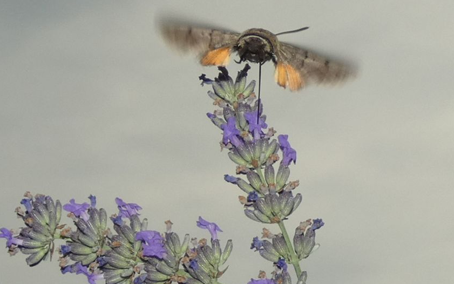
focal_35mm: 57
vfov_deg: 22.8
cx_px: 229
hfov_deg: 35.7
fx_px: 705
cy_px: 134
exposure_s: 1/800
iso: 80
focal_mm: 9.5
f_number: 3.9
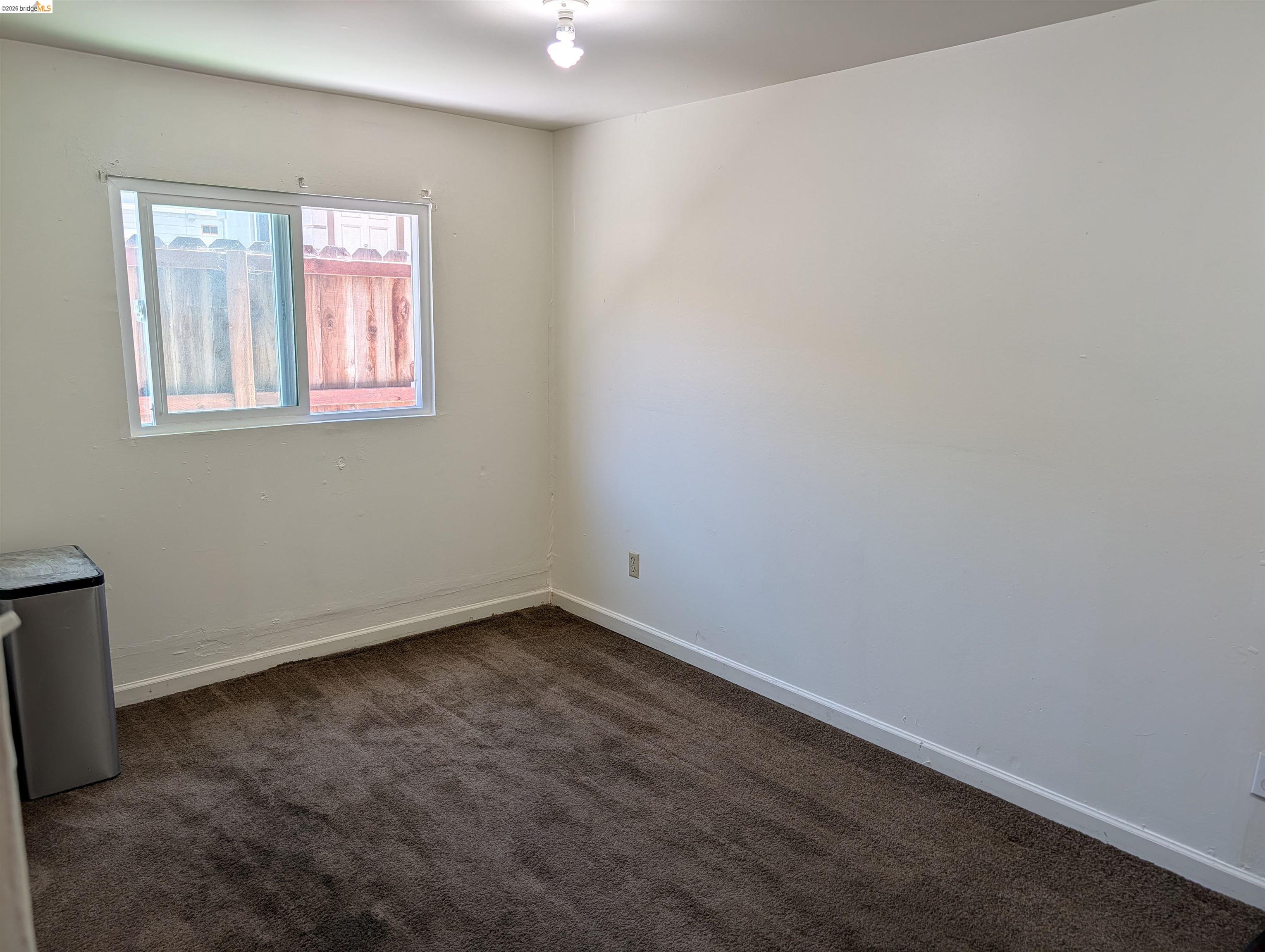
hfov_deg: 71.5
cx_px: 632
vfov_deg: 56.9
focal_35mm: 24
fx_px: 878
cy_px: 476
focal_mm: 6.9
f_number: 1.68
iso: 22
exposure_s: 1/40
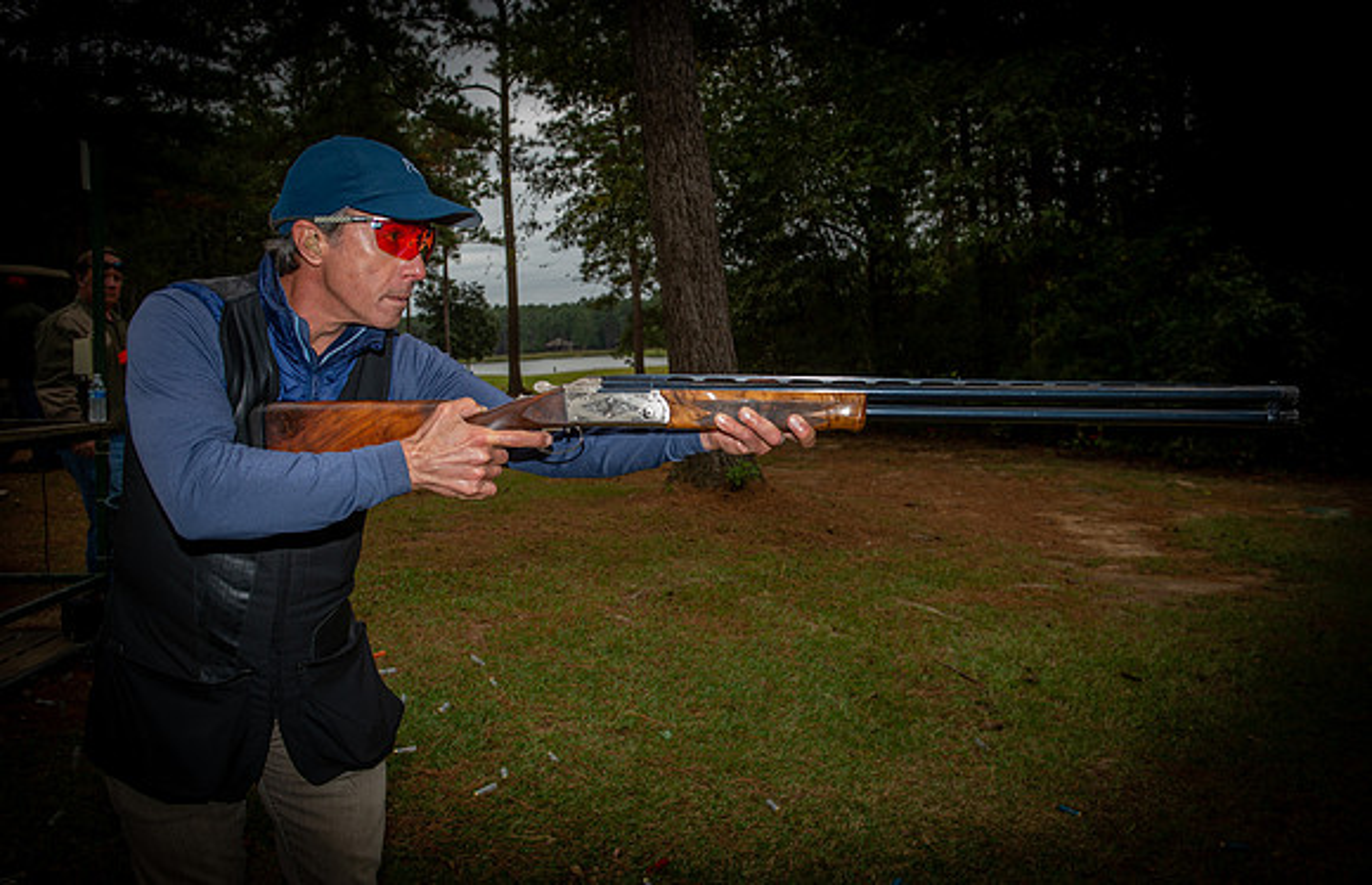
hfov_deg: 57.7
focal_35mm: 33
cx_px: 648
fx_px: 1246
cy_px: 403
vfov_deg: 39.1
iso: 320
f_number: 6.3
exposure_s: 1/250
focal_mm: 31
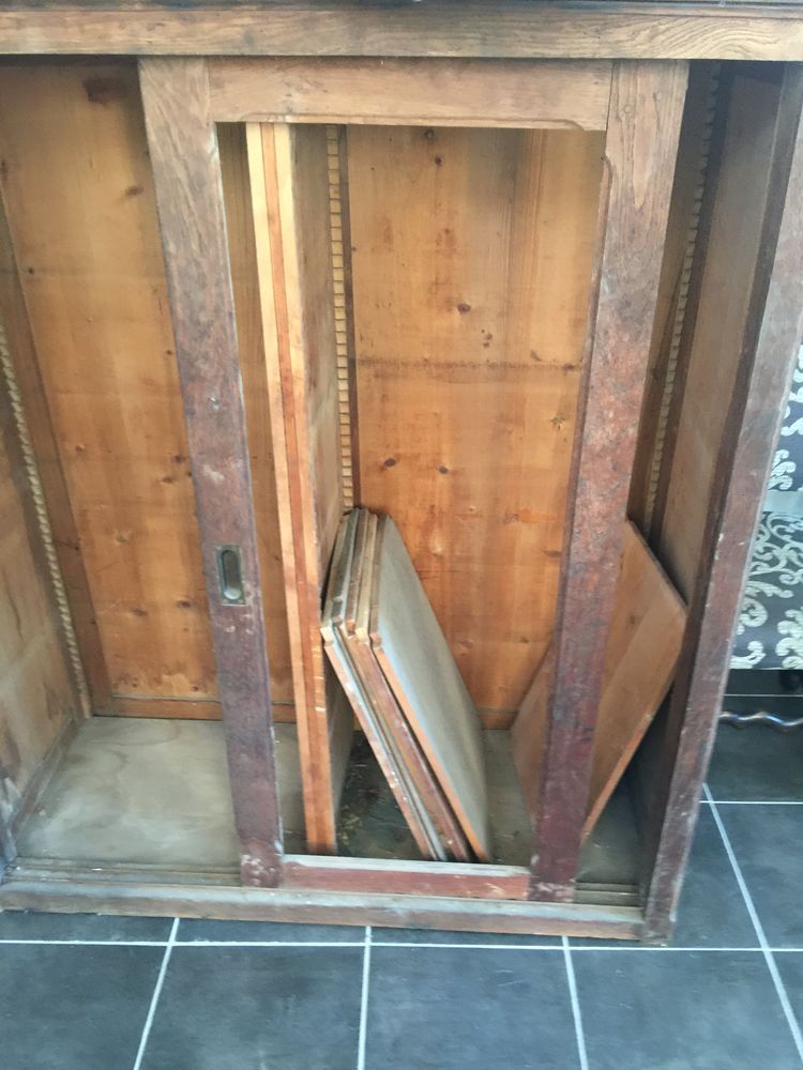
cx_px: 402
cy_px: 535
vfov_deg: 61.7
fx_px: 897
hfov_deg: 48.2
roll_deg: +1.1
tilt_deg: -27.9
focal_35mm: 29
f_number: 2.2
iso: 125
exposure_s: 1/8
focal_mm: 4.15
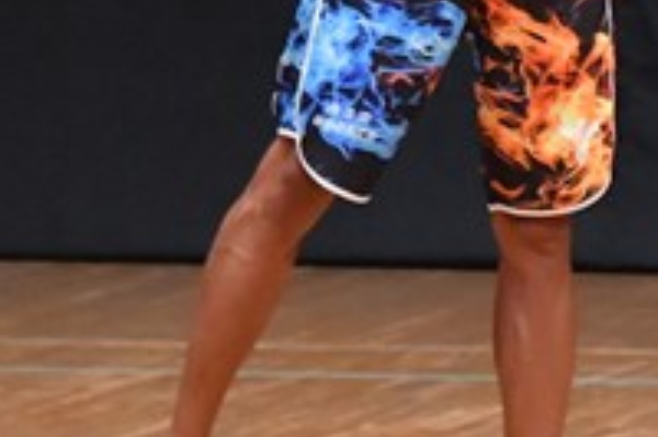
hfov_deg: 2.1
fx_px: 18080
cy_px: -26
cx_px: 1081
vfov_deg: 1.4
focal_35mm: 990
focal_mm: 170
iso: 8000
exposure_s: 1/400
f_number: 5.6
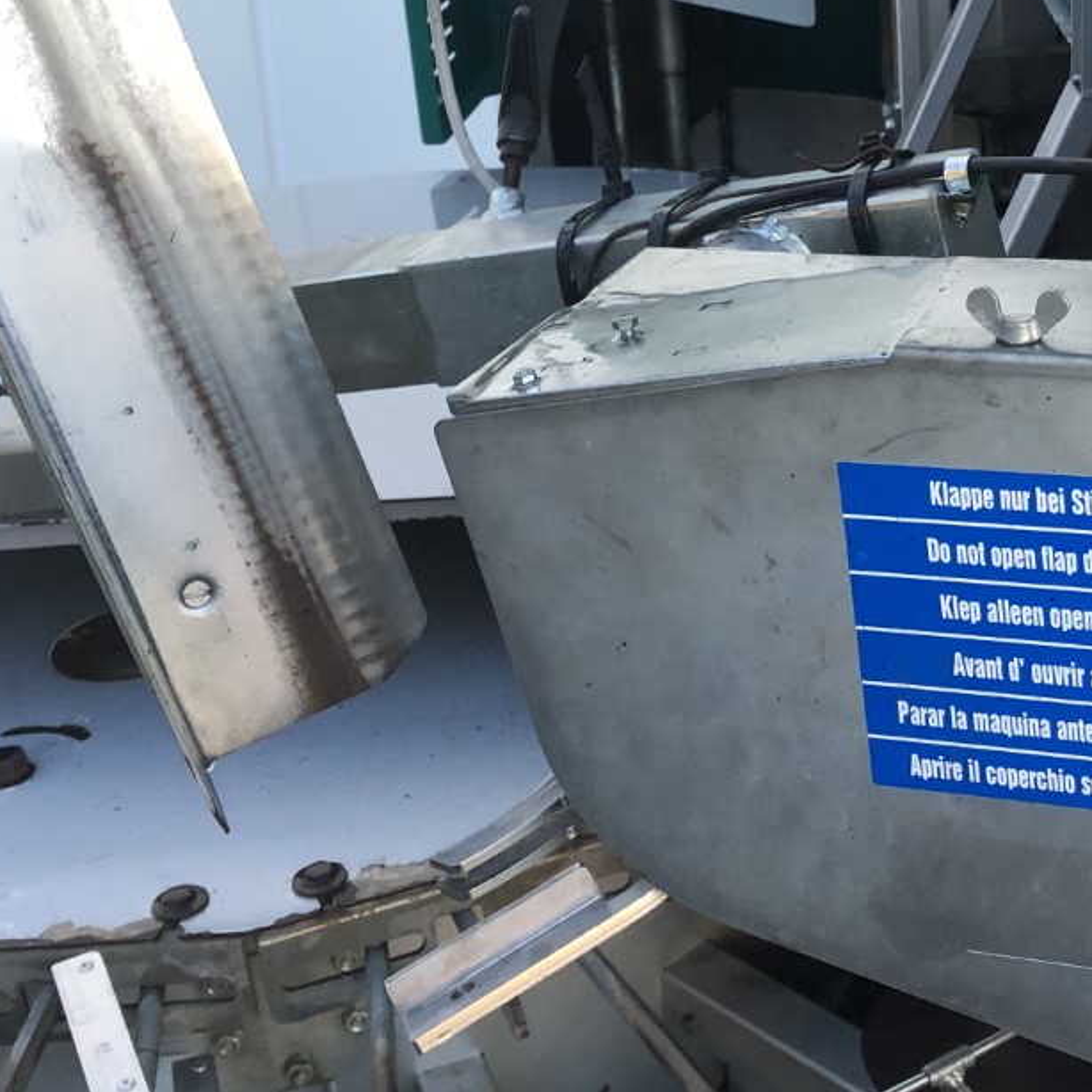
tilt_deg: -21.9
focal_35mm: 58
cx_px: 839
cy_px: 334
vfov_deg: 29.3
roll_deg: +0.6
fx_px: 2070
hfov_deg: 29.0
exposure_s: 1/30
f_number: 1.8
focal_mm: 4
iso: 40
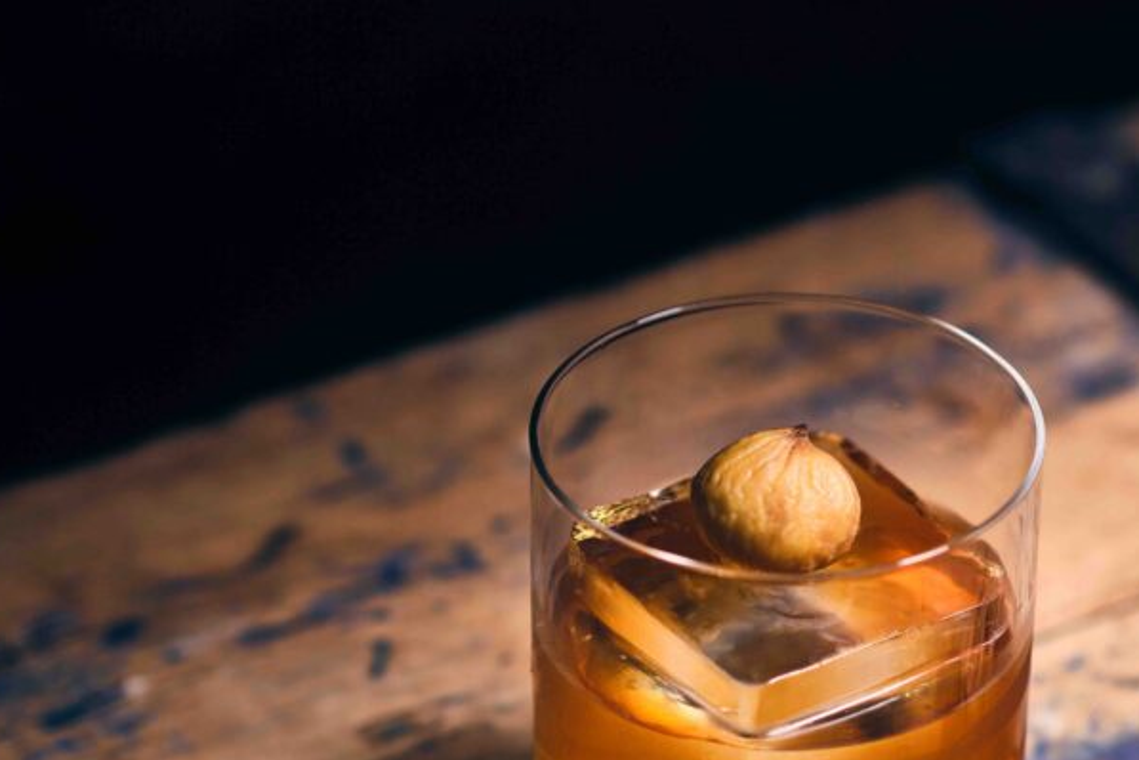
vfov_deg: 9.5
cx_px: 830
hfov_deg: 14.2
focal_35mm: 144
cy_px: 591
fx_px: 4556
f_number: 2
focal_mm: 56
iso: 320
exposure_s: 1/50
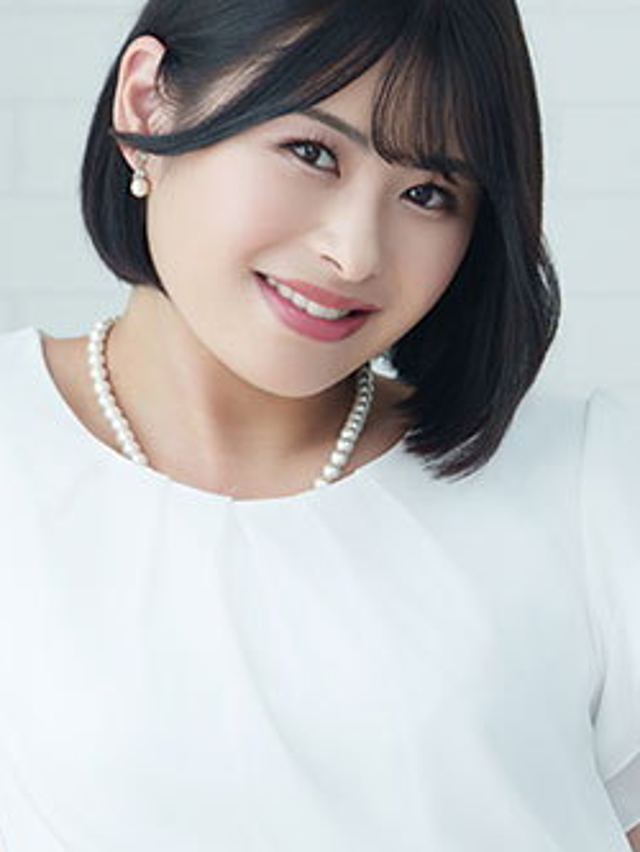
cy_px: 773
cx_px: 429
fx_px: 6184
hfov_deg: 5.9
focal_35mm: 251
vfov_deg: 7.9
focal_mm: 68
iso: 500
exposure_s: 1/100
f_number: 4
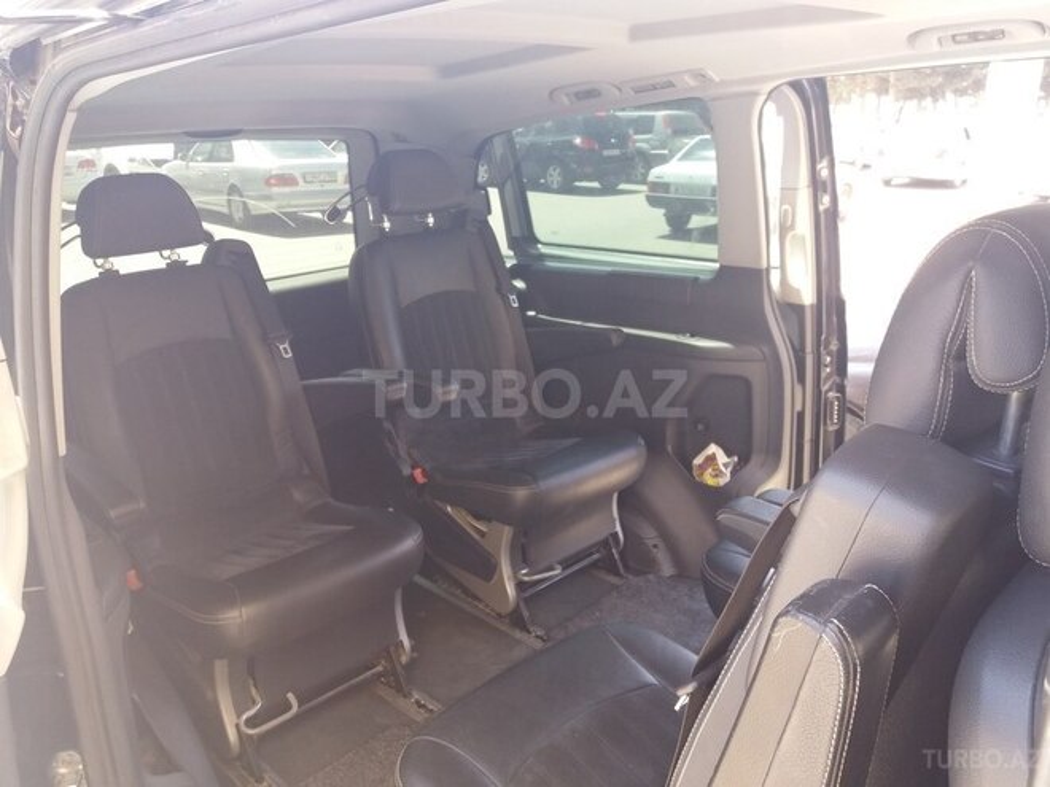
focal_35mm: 28
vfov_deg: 49.7
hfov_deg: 63.4
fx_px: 849
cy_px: 394
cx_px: 525
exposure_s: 1/50
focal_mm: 3.7
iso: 80
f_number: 1.9
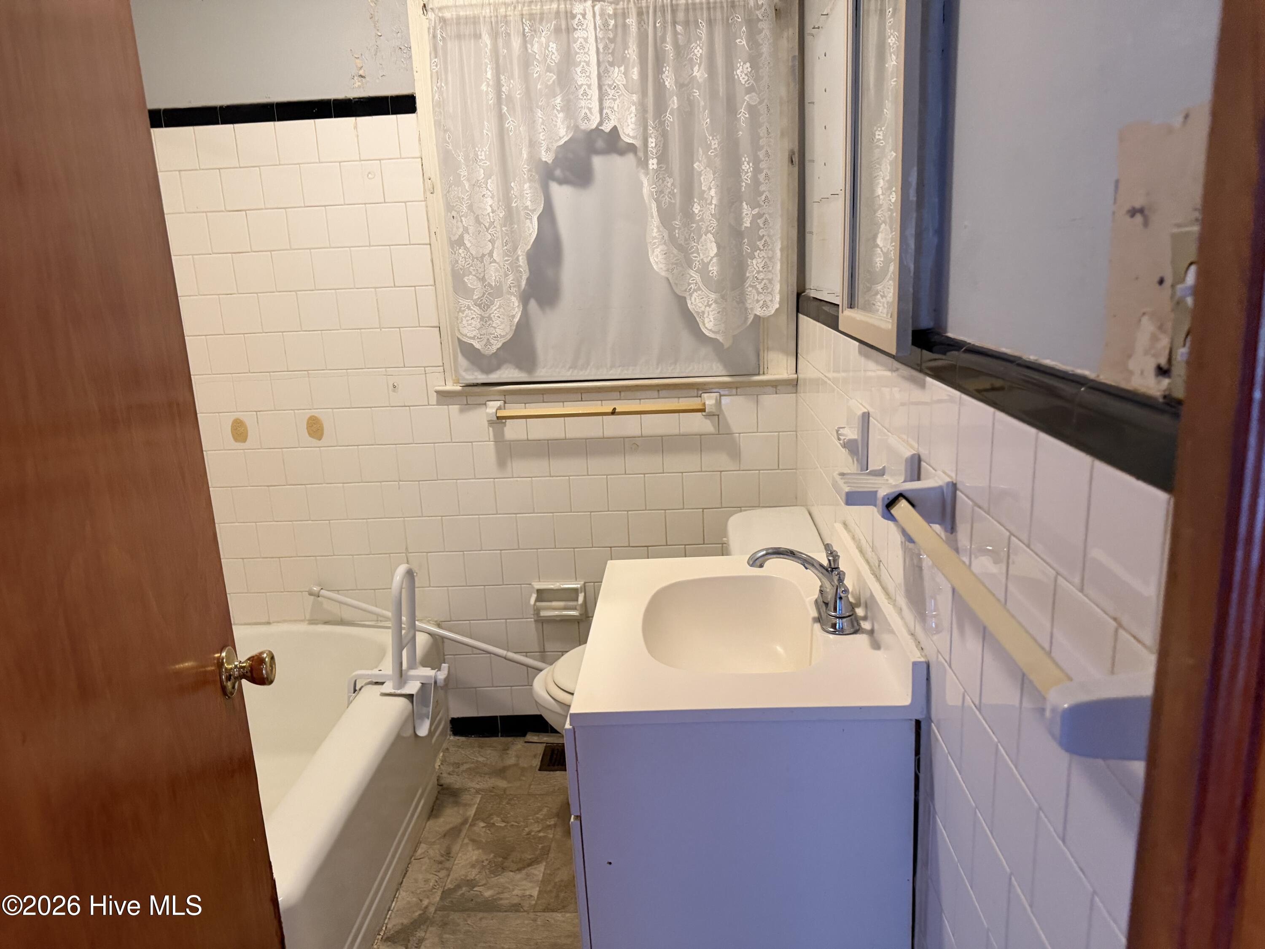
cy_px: 474
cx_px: 632
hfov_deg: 71.6
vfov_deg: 56.8
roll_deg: +3.4
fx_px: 877
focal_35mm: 24
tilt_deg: -11.3
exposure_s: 1/60
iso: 500
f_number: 1.78
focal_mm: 6.76
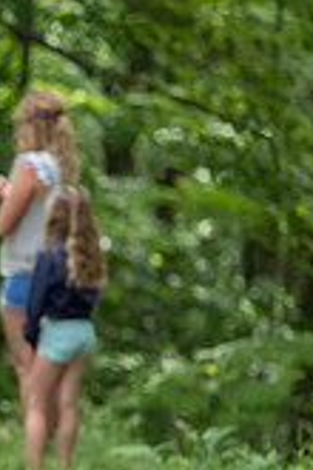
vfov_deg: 3.5
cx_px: -504
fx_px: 7785
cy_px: 357
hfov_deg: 2.3
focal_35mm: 597
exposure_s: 1/400
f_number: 4.5
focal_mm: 170
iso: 400
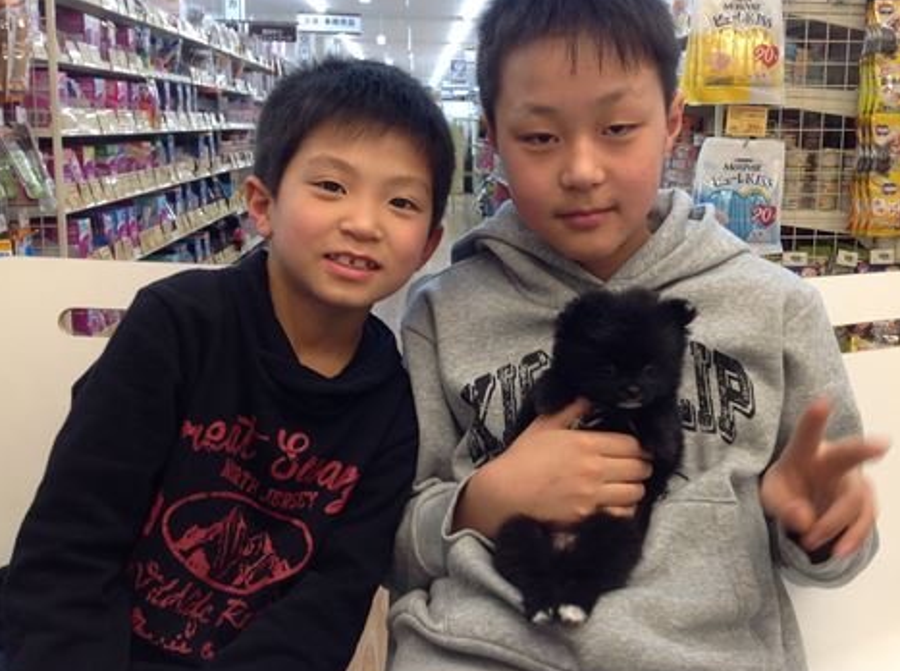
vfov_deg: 32.1
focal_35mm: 45
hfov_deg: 42.1
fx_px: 1167
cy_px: 322
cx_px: 511
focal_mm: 4.28
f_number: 2.4
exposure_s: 1/30
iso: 50
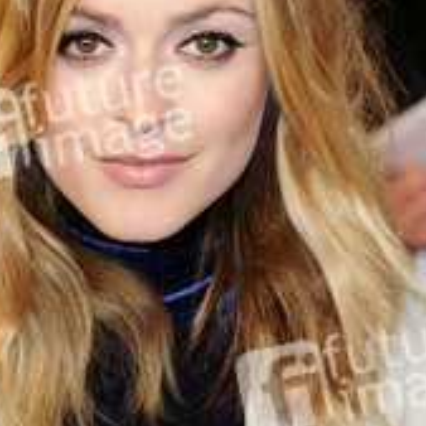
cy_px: 252
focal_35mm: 242
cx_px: 137
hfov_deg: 7.2
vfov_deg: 7.2
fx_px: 3369
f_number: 5
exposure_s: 1/160
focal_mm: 80
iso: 640
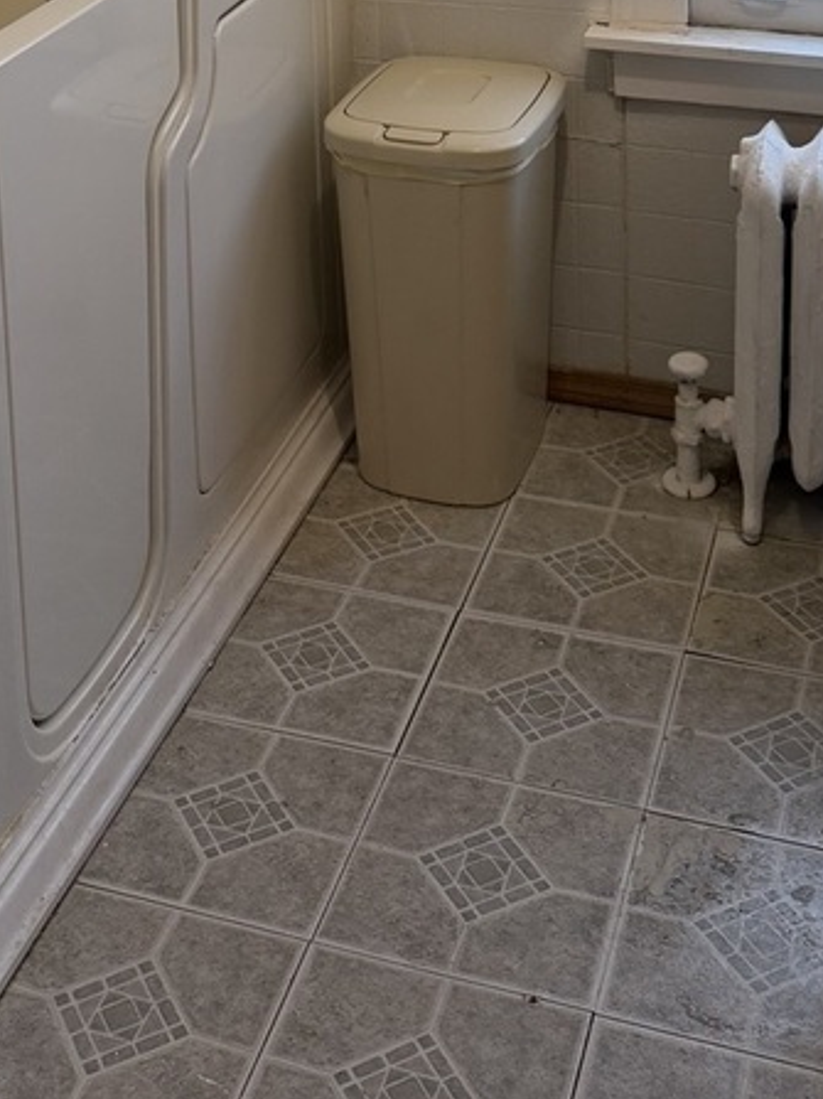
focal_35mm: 58
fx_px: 1839
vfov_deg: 29.2
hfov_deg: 25.1
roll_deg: +2.9
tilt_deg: -11.2
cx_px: 307
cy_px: -184
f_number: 1.78
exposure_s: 1/60
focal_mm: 6.76
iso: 160
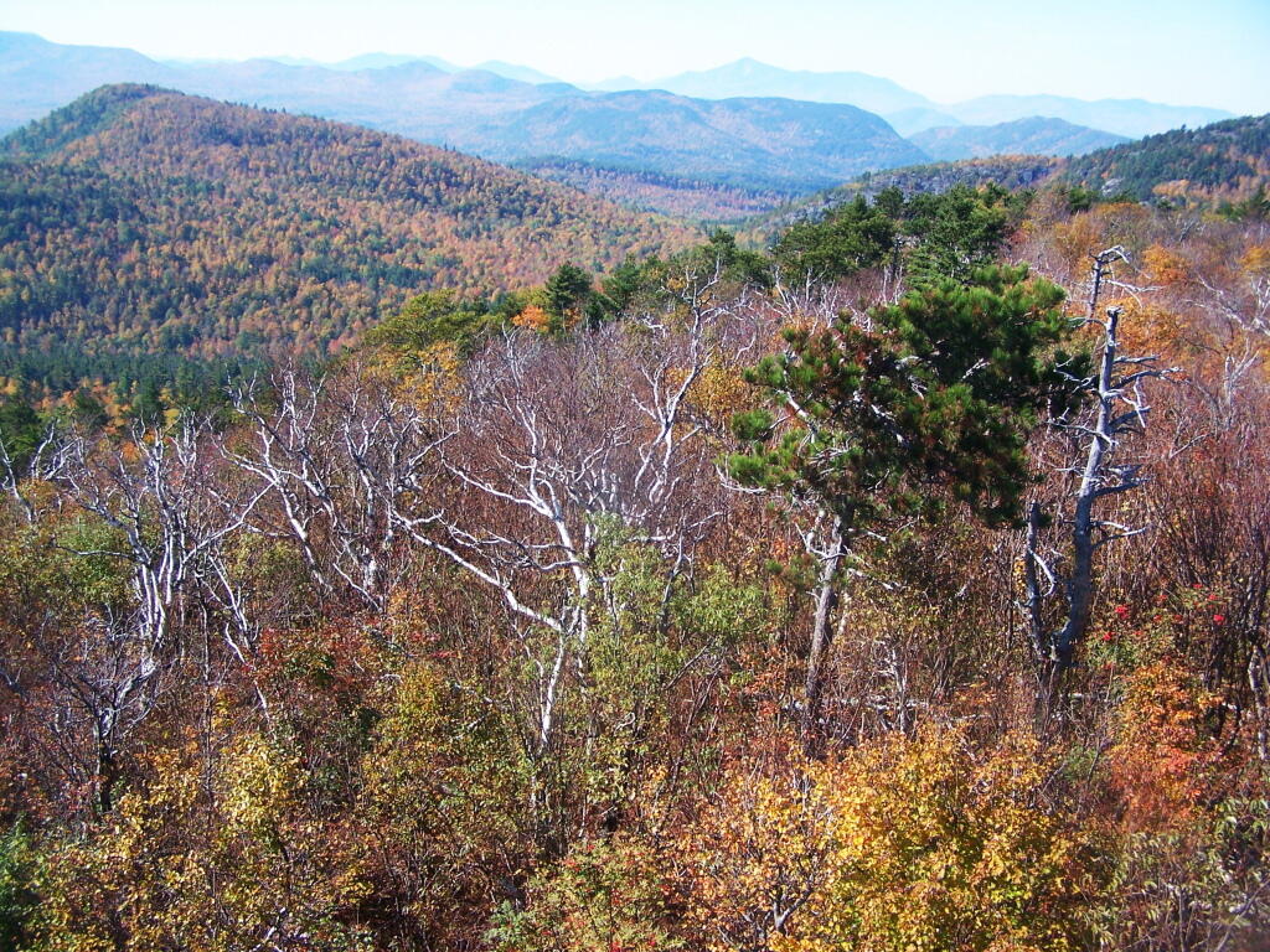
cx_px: 635
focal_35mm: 38
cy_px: 476
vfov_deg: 37.7
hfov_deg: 49.0
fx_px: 1394
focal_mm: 6.3
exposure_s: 1/800
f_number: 2.8
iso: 80
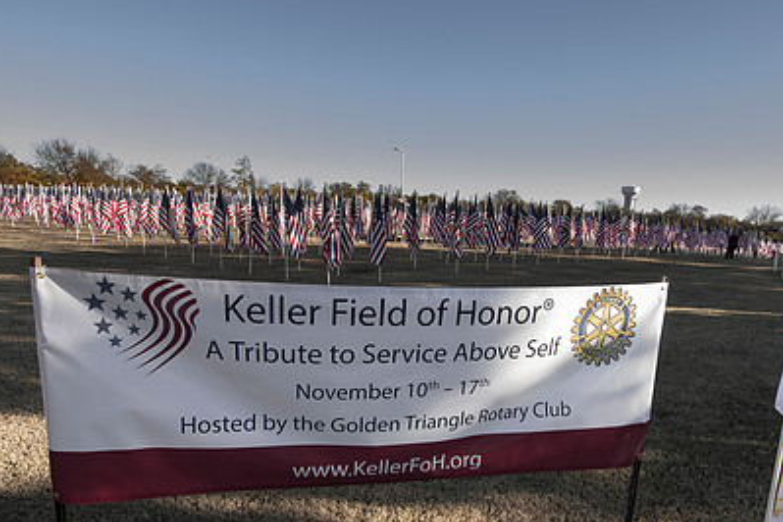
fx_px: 522
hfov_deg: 73.6
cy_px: 329
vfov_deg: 52.5
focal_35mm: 24
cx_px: 430
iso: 400
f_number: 8
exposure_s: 1/125
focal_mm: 11
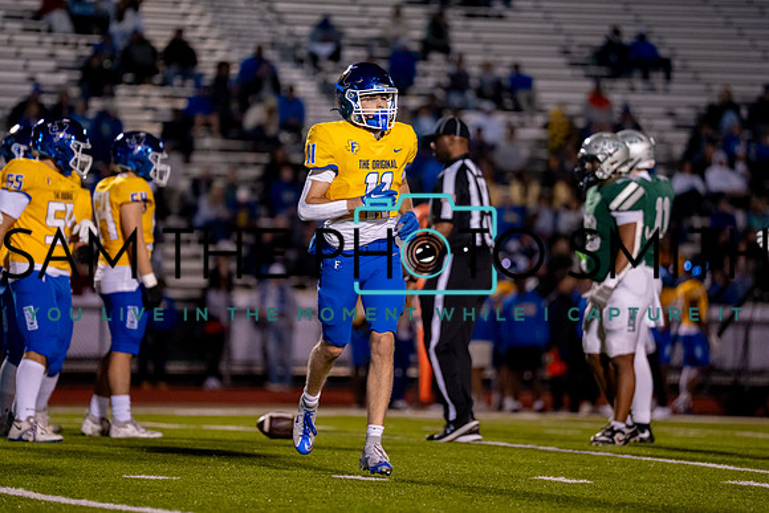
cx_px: 380
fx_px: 4911
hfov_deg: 9.0
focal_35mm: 230
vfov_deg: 6.0
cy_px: 236
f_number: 2.8
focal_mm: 200
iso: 3200
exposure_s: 1/1000
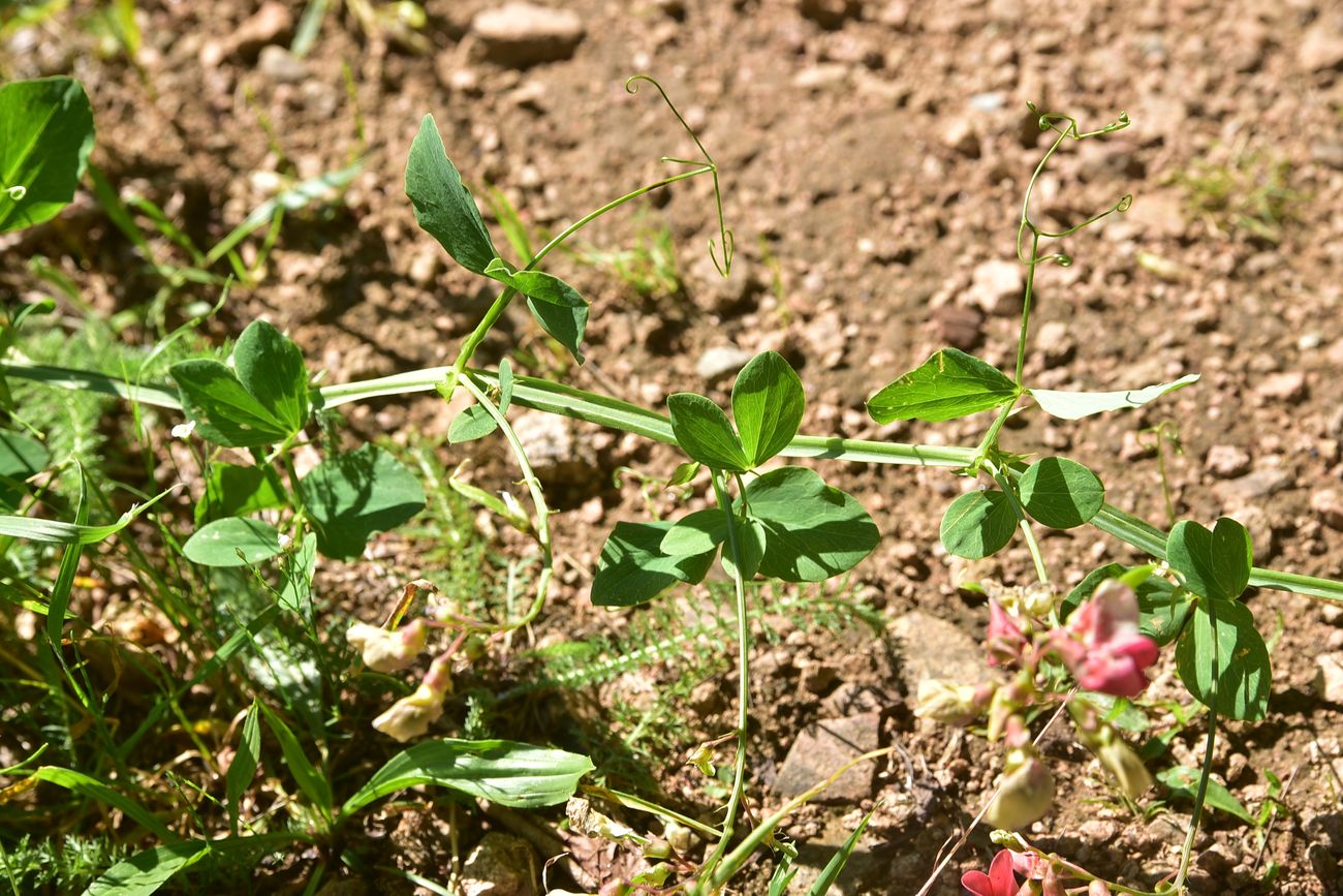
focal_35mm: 50
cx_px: 672
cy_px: 448
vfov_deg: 27.0
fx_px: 1865
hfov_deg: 39.6
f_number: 11
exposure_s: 1/125
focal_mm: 50
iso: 160
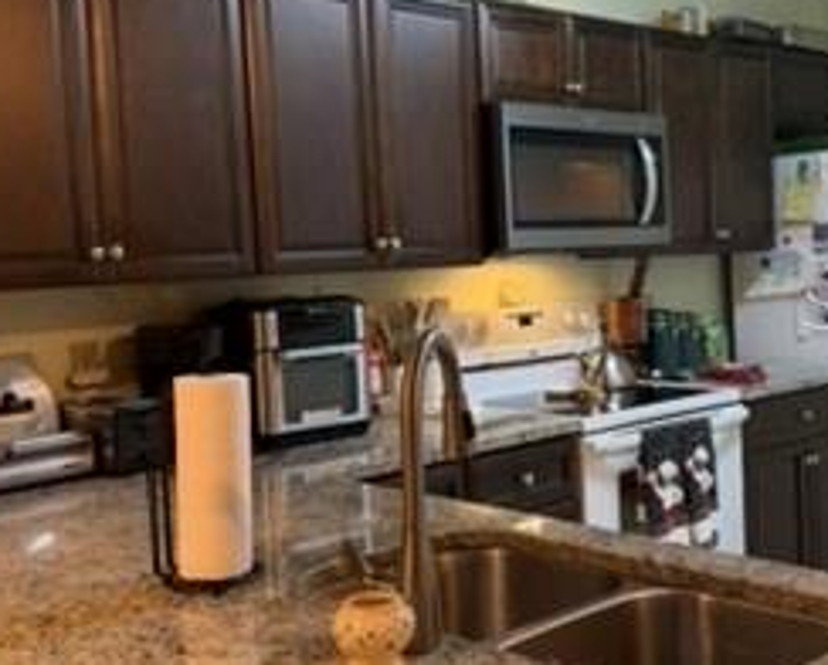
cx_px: 512
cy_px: 302
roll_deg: +2.2
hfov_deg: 40.0
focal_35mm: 46
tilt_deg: -2.6
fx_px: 1129
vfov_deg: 32.8
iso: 250
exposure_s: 1/120
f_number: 1.78
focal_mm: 6.76
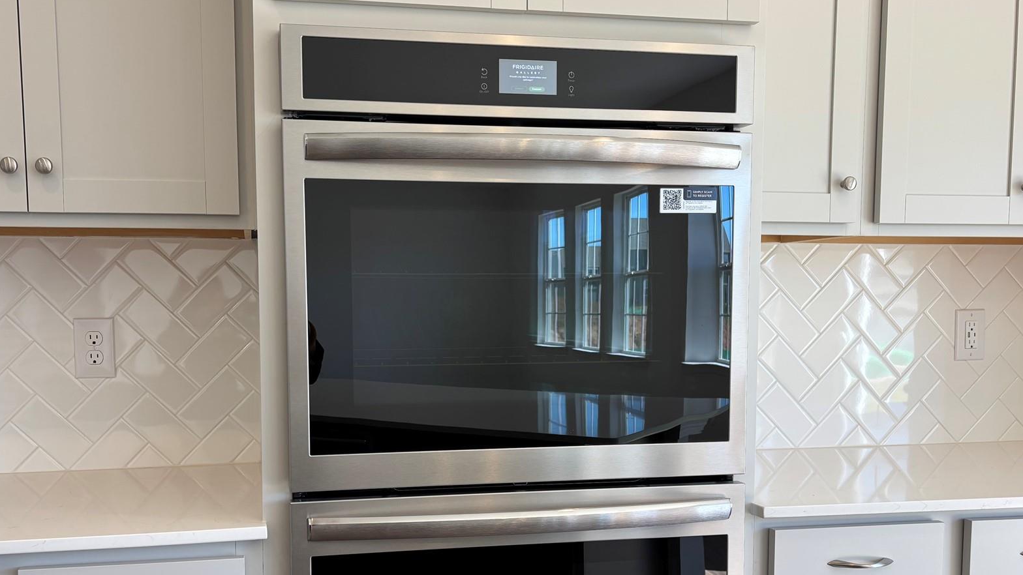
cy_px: 382
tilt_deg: -4.3
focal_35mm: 37
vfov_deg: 31.7
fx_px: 1004
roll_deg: +0.0
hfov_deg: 53.9
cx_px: 453
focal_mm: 5.96
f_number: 1.6
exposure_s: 1/120
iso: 50
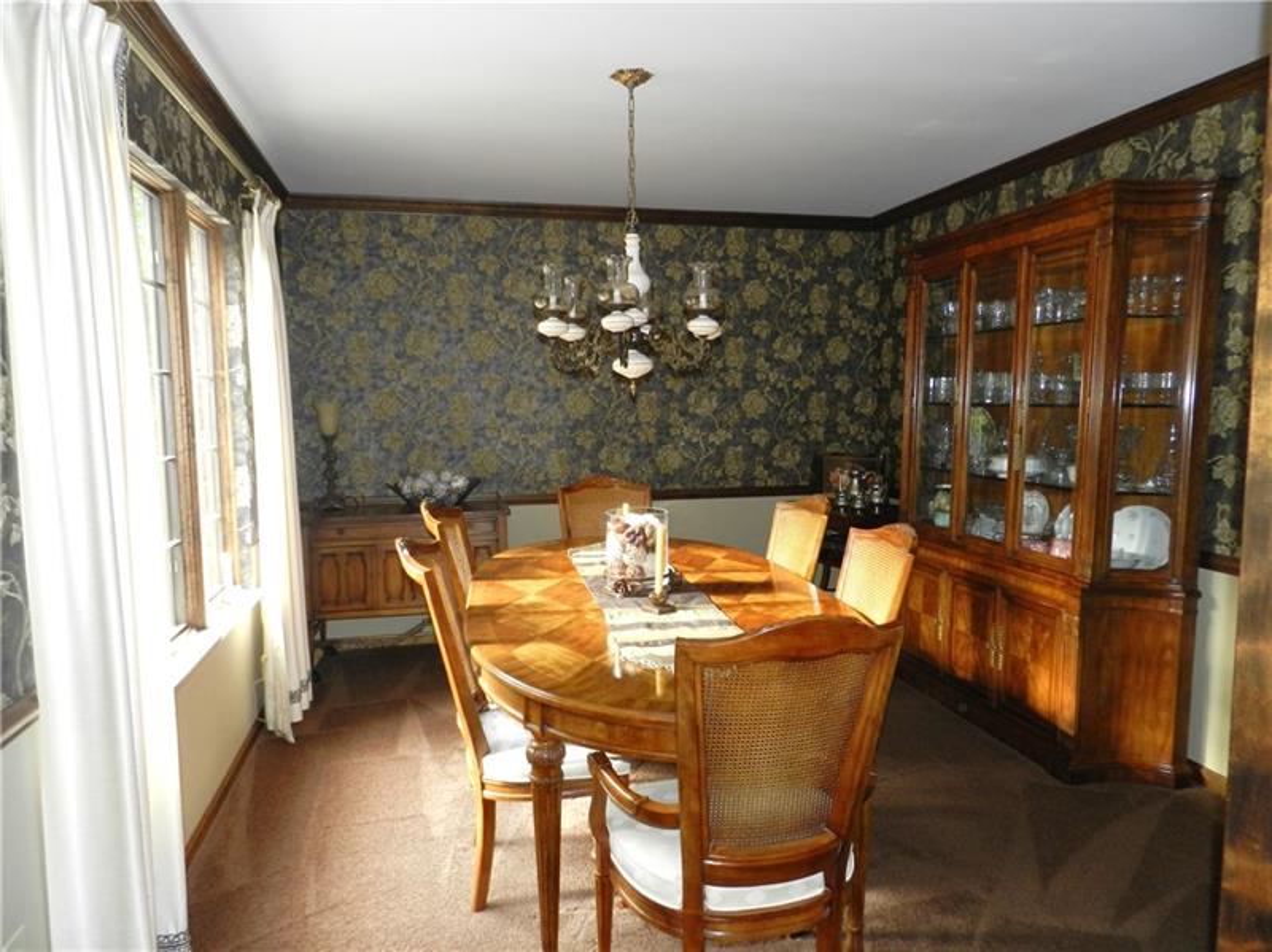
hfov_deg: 74.0
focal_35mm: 23
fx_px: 845
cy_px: 476
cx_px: 636
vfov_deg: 58.8
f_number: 3.4
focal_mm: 4
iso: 200
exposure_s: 1/30
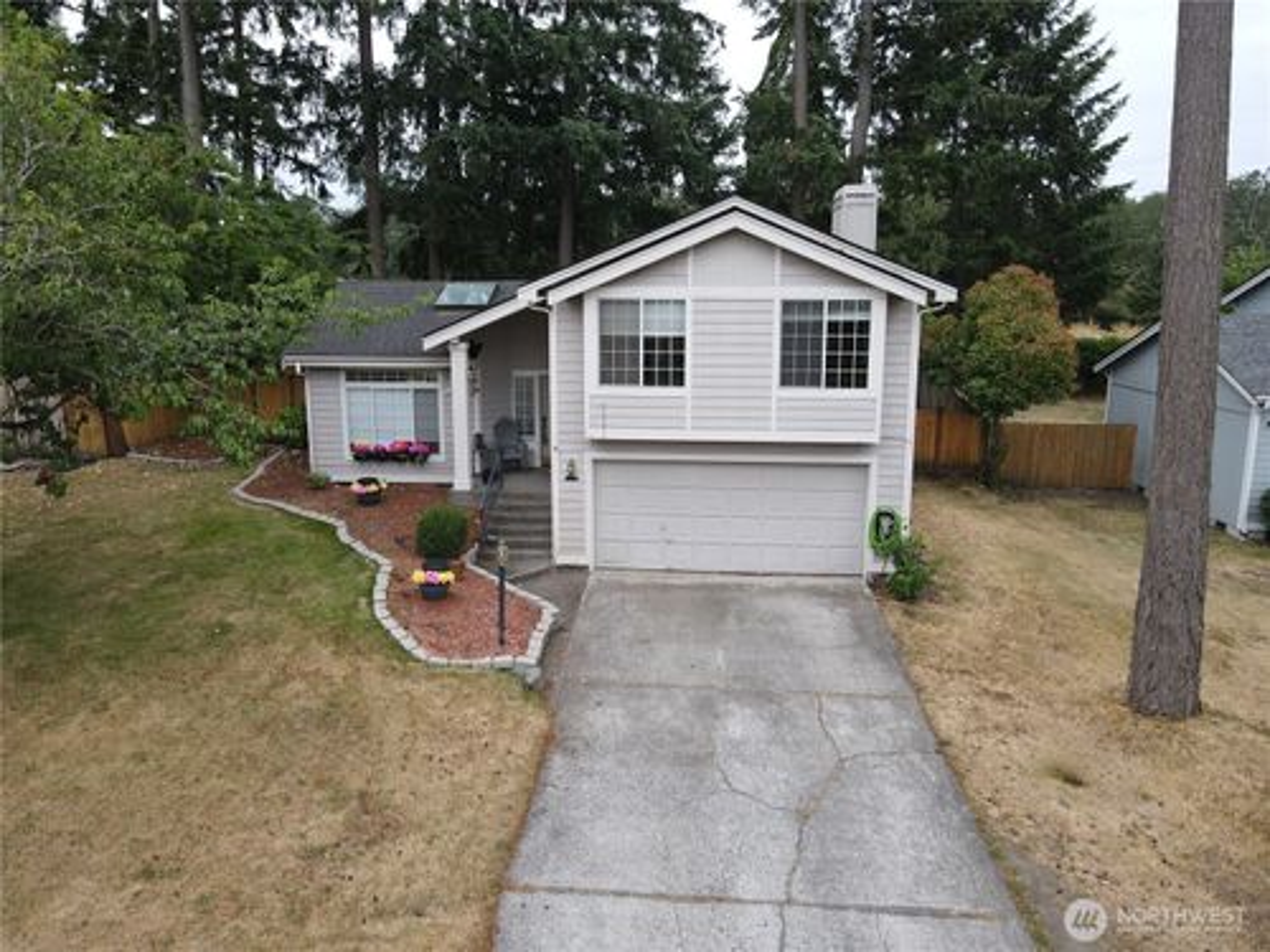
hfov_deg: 71.6
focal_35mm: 24
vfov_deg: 56.8
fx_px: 881
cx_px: 635
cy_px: 476
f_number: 2.8
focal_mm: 4.5
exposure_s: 1/200
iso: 100
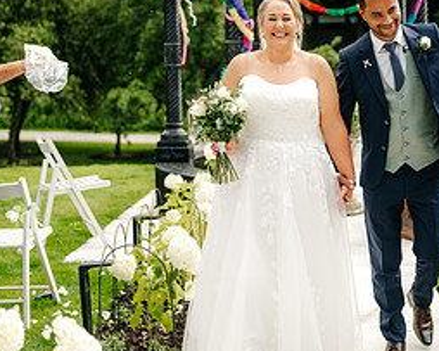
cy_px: 89
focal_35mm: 76
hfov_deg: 25.0
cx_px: 289
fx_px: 987
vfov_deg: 20.0
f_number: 1.4
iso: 100
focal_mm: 35
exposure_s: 1/2500
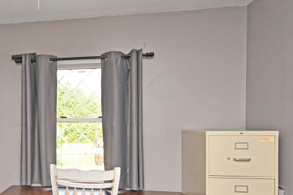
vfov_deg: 35.6
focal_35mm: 37
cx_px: 40
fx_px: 301
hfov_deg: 47.6
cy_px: 126
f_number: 4.5
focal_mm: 14
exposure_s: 1/80
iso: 200
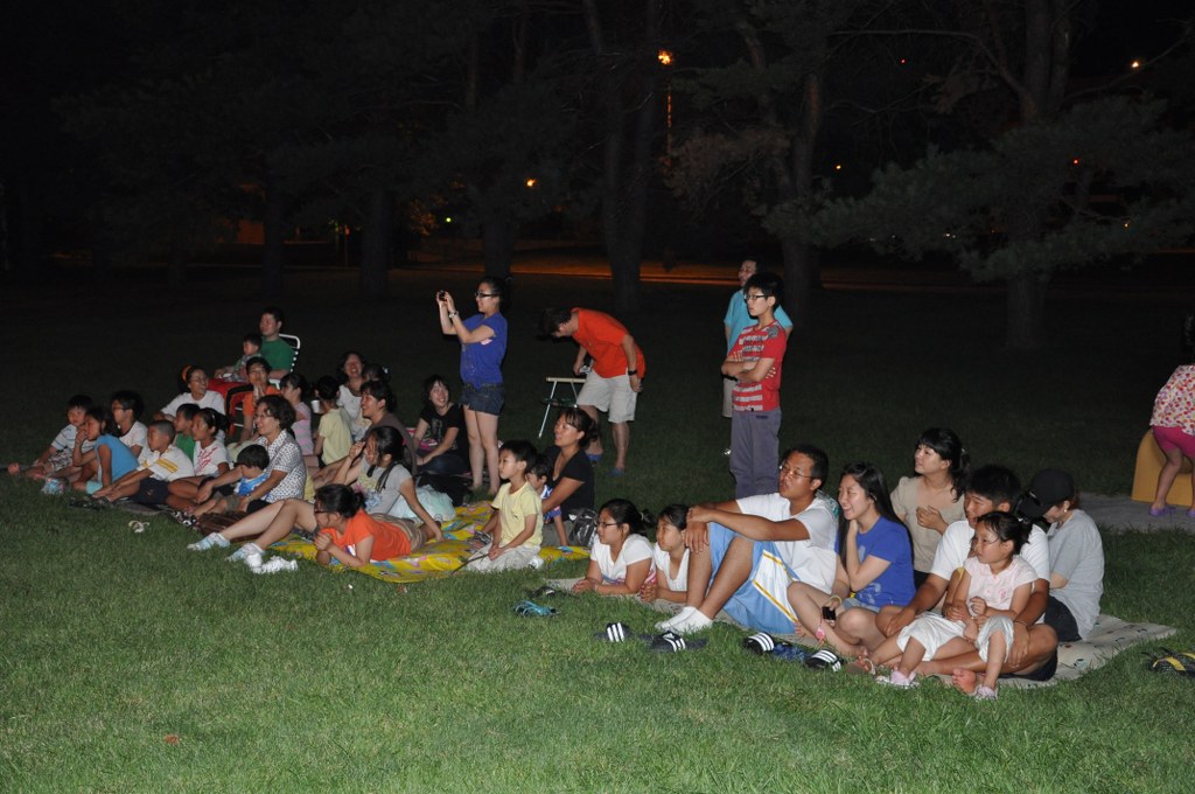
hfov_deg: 43.7
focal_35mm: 45
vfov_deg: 29.8
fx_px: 1492
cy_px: 397
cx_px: 598
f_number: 5.6
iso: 800
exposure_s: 1/60
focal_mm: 30
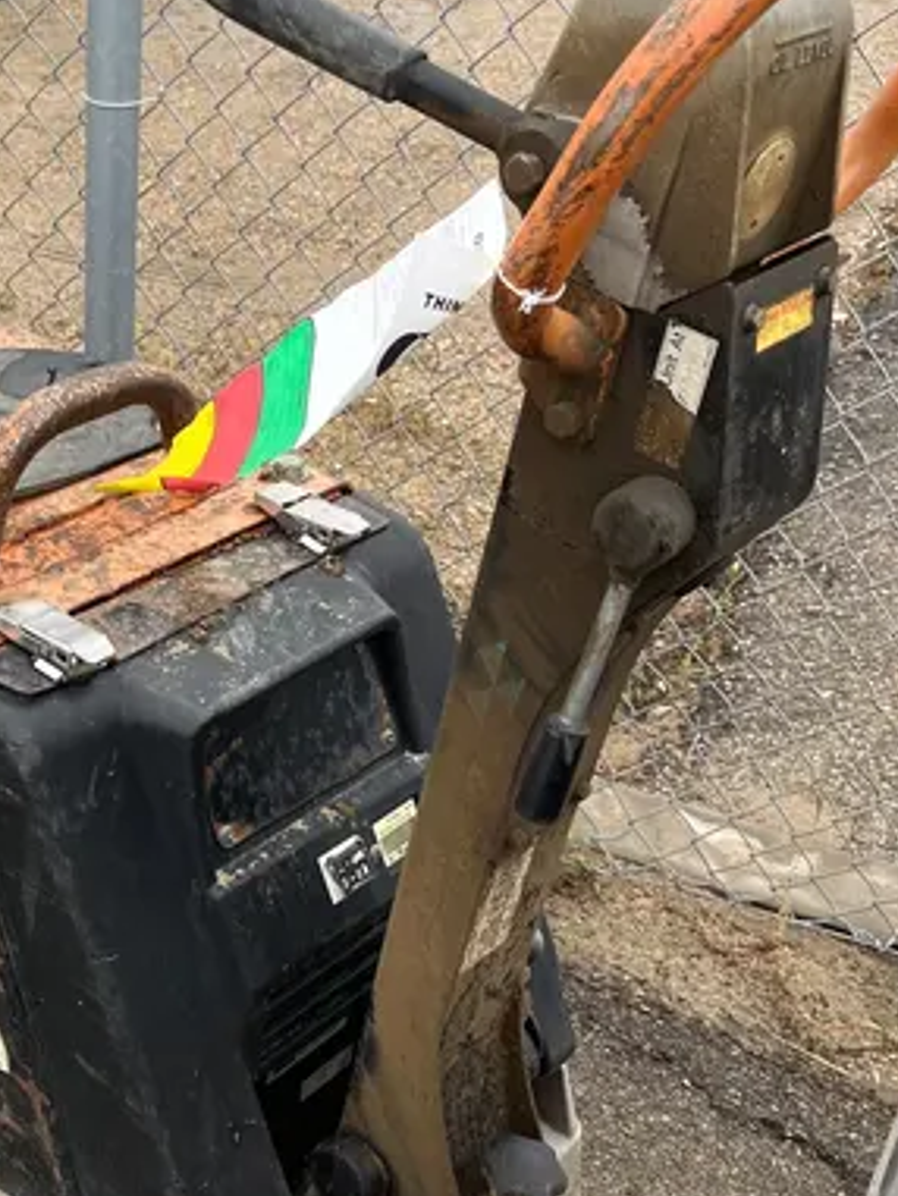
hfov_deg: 28.6
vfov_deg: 38.1
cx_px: 204
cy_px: 686
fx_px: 1728
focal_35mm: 50
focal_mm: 5.1
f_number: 1.6
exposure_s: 1/239
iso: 40
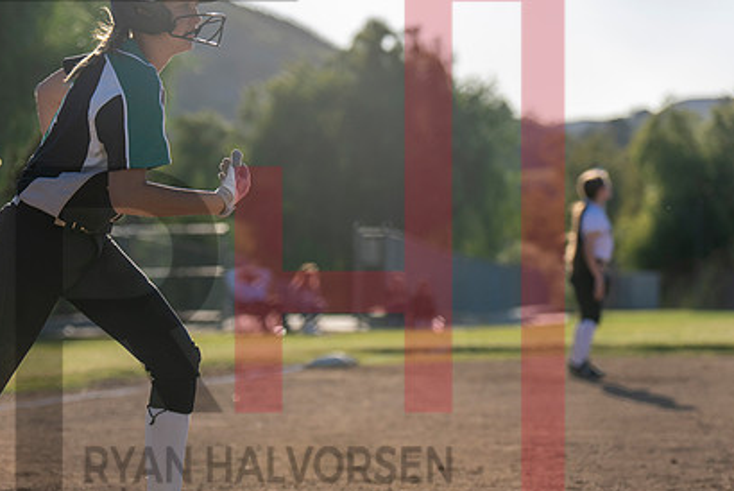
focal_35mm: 146
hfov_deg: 14.0
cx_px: 302
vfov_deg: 9.4
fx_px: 2979
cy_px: 259
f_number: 2.8
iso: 250
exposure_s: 1/2500
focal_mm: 91
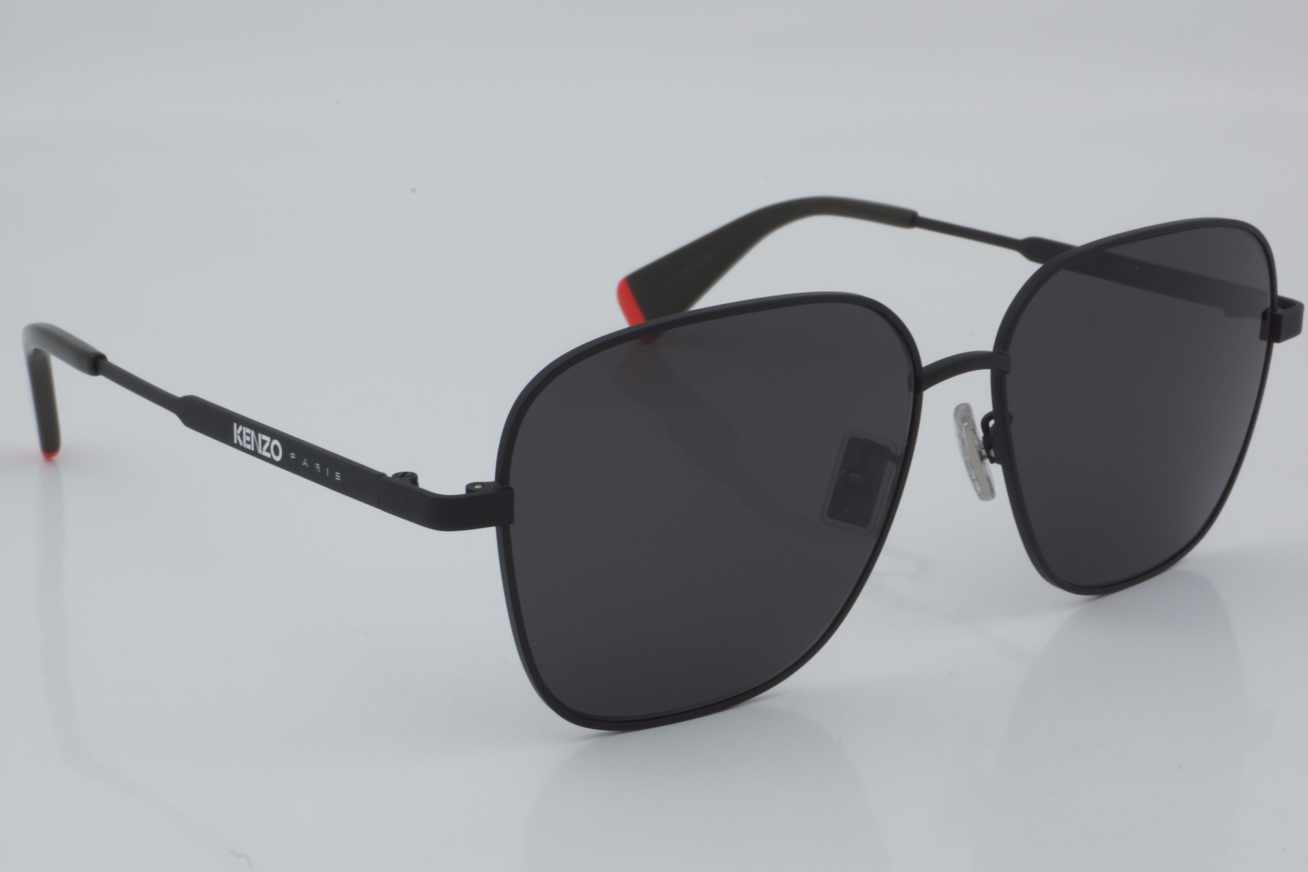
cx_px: 654
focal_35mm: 75
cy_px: 436
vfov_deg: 18.2
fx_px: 2725
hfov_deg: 27.0
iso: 100
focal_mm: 50
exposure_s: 1/4
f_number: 32
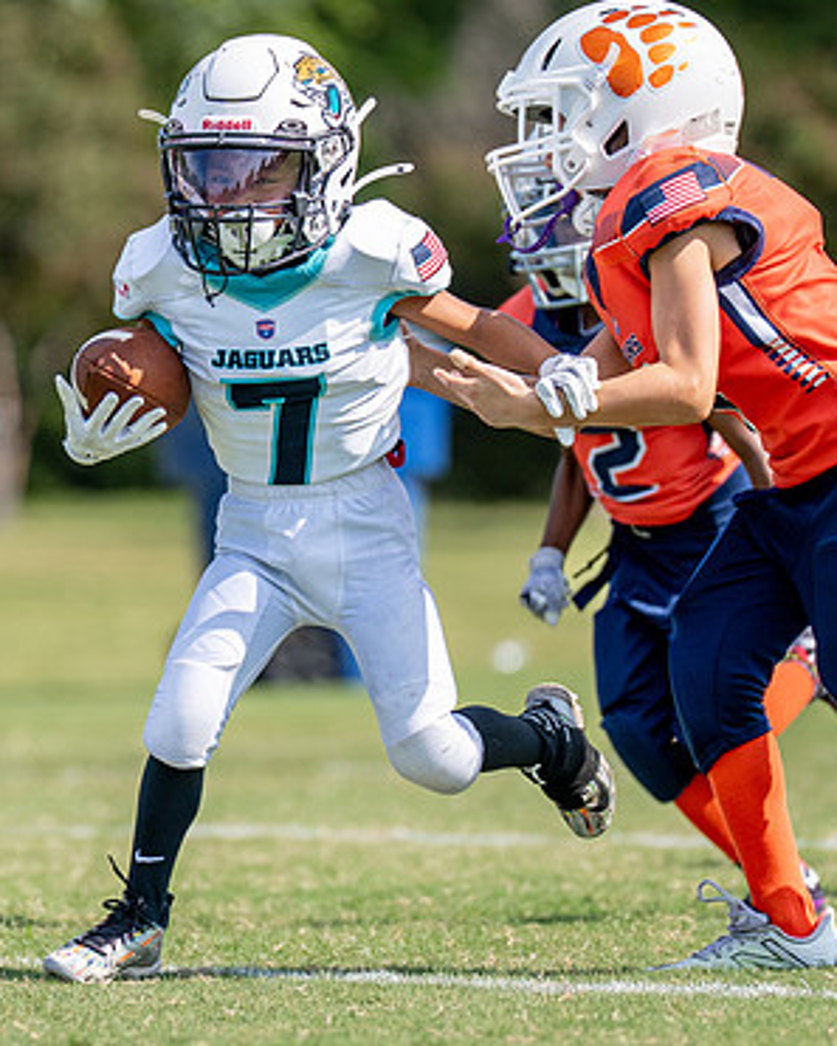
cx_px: 252
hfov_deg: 2.8
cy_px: 591
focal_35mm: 558
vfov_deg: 3.5
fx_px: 17271
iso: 160
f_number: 2.8
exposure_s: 1/2500
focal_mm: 200
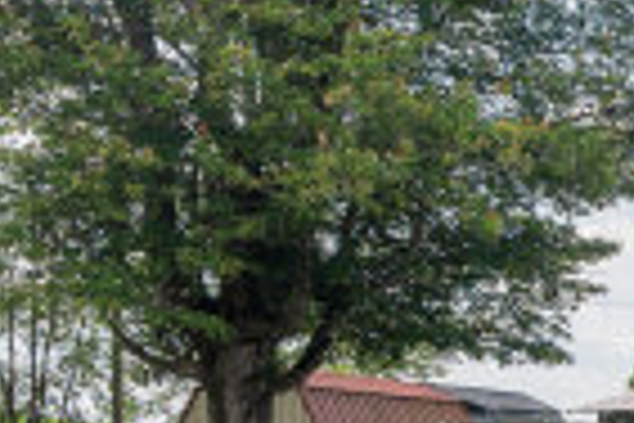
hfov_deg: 18.5
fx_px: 1497
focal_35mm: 85
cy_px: 554
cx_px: 1147
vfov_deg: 15.3
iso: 160
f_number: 4
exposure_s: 1/250
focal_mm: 16
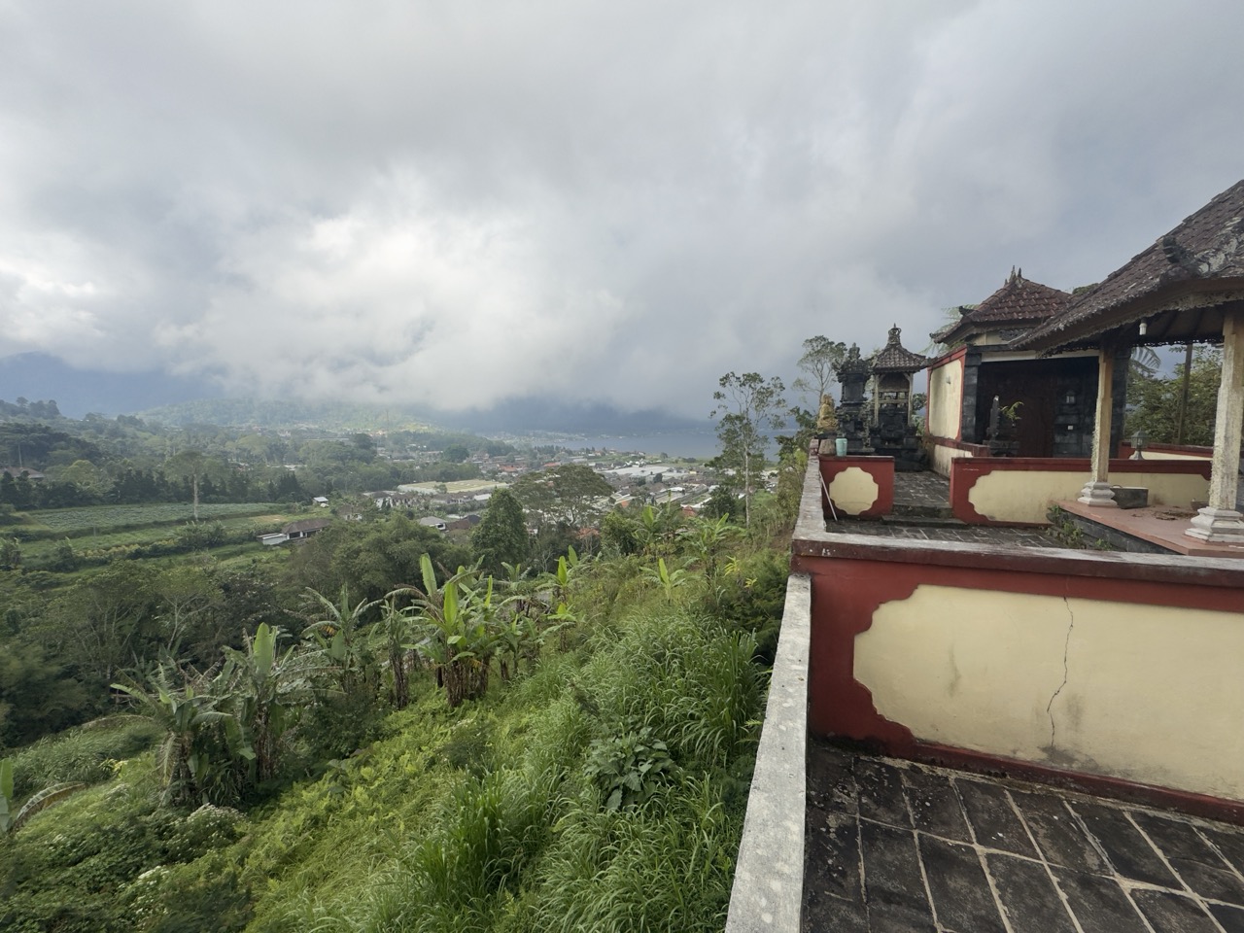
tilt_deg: -5.2
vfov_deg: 85.7
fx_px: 503
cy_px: 466
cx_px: 622
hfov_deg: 102.1
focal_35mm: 14
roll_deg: +0.7
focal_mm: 2.22
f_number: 2.2
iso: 50
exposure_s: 1/1236
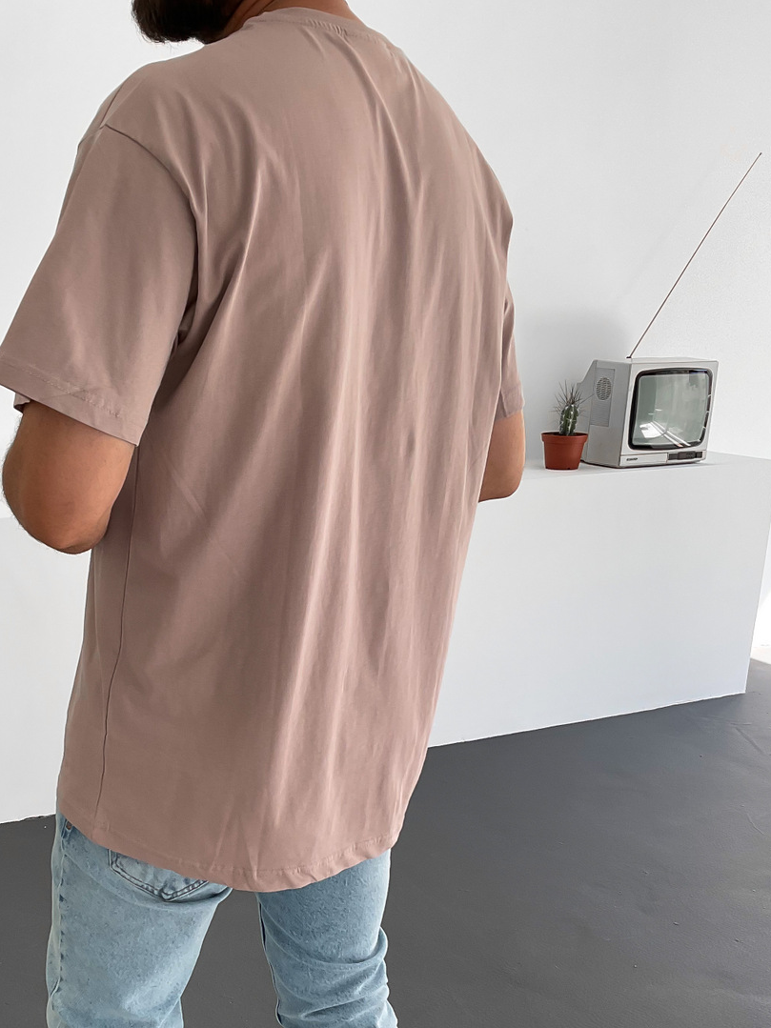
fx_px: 1277
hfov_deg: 33.2
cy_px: 761
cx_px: 242
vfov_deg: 42.6
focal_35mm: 43
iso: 20
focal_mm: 3
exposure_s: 1/120
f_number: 1.8
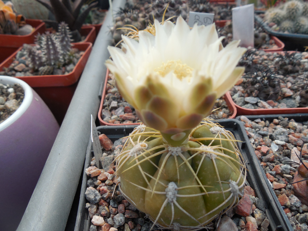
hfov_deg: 58.4
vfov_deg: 45.4
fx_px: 276
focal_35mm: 31
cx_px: 154
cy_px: 116
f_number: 3.6
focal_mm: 5.6
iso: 125
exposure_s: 1/160
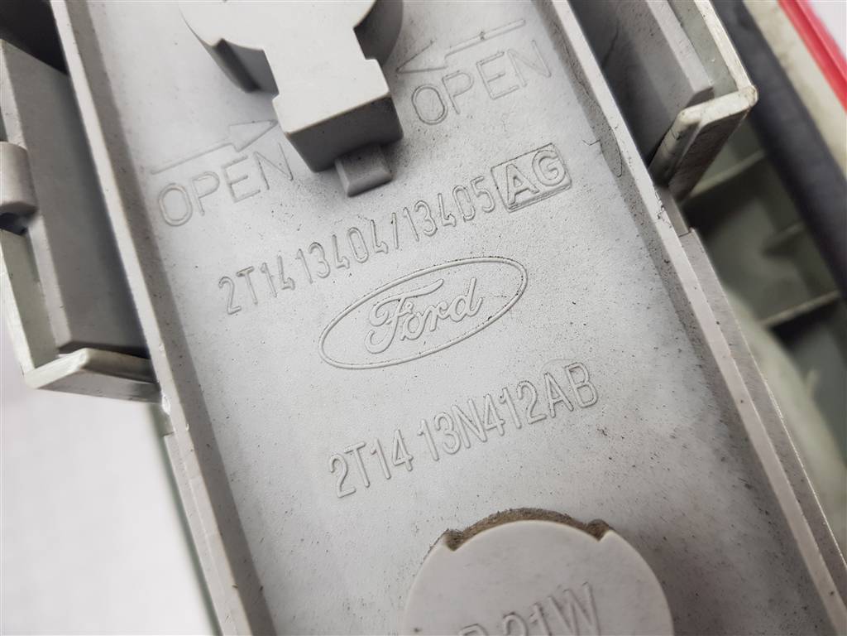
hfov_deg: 67.3
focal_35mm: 26
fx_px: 636
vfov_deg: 53.1
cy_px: 318
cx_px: 424
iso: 80
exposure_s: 1/100
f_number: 1.7
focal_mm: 4.2
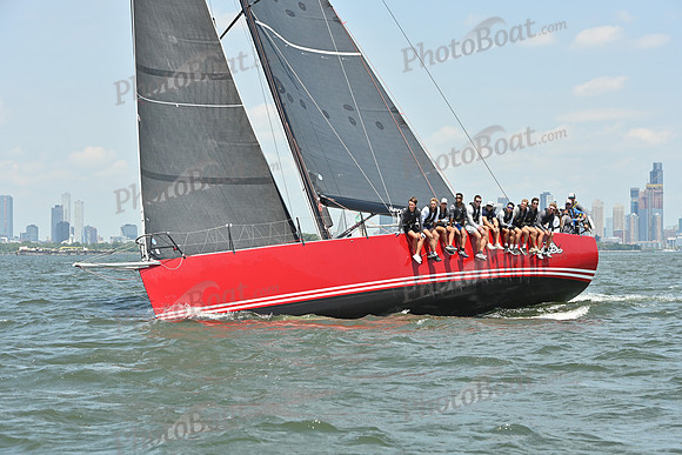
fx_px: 1800
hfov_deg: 21.5
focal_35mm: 95
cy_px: 228
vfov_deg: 14.4
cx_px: 341
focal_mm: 95
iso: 320
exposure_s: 1/1250
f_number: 7.1
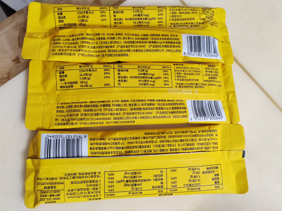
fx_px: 220
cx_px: 141
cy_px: 106
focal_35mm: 27
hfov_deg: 65.3
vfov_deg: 51.4
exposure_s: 1/33.3
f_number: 1.9
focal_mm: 5.52
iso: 1290
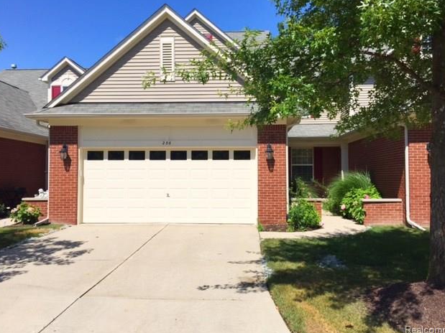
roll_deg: -0.5
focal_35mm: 30
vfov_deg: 46.8
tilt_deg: +2.6
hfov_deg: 60.0
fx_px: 386
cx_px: 221
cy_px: 164
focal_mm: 4.15
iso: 32
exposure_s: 1/3597
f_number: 2.2
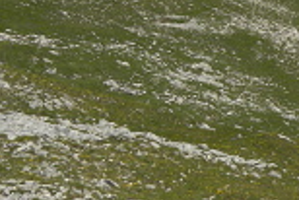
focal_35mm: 107
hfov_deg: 17.4
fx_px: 890
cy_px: -39
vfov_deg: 12.5
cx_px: 433
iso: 100
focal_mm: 5.9
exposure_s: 1/640
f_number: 5.6
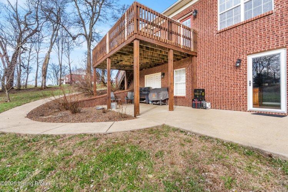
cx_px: 144
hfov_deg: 96.7
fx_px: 128
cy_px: 96
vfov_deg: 73.8
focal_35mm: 16
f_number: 11
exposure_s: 1/50
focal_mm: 16
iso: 400
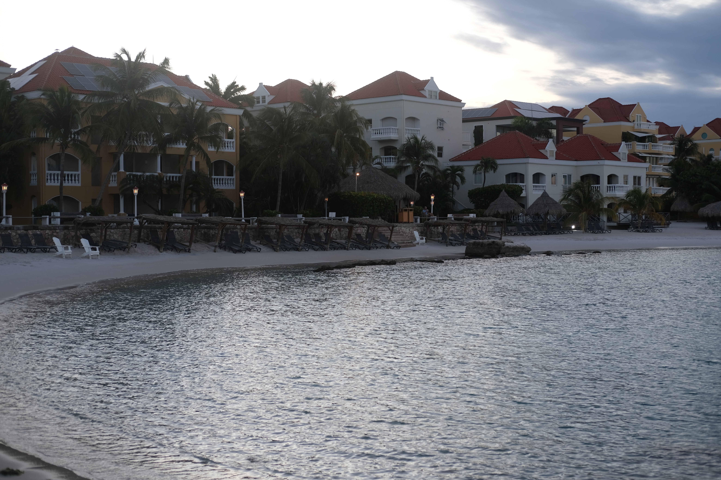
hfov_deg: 37.5
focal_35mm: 53
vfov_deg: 25.5
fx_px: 1061
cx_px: 360
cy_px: 240
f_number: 3.2
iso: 160
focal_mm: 35
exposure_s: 1/160
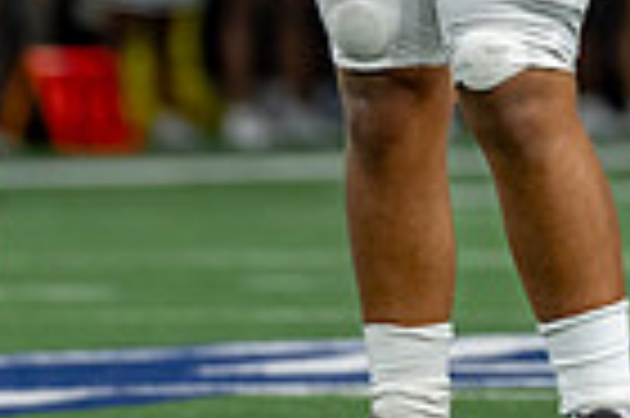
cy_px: -295
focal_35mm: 1140
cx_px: 466
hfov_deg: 1.8
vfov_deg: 1.2
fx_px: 19927
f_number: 2.8
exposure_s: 1/1000
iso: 1250
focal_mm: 200
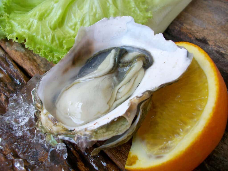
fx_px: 224
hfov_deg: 54.0
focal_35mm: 34
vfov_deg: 41.8
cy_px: 86
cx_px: 114
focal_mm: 5.7
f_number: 2.8
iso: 80
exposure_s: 1/203
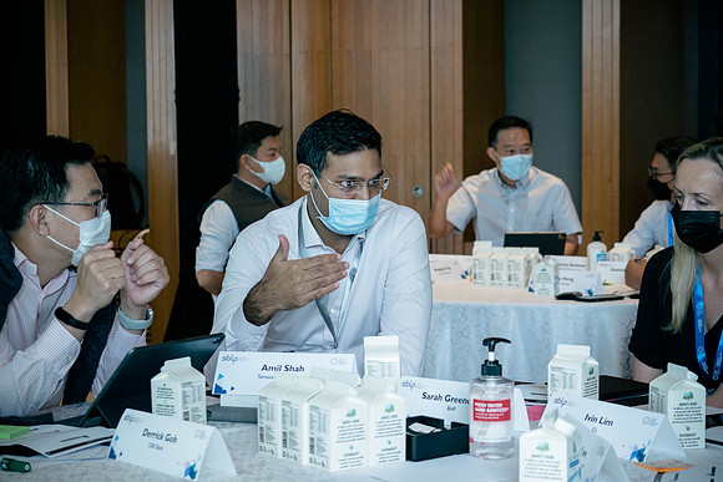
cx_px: 362
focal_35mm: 77
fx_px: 1553
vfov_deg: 17.7
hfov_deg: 26.2
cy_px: 241
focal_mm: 35
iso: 500
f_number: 2.8
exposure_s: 1/80
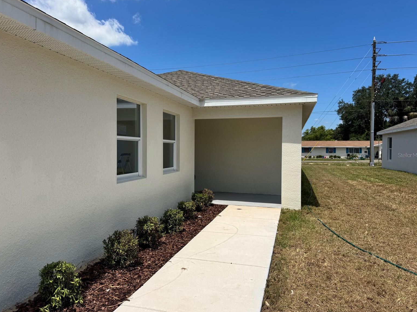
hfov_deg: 69.4
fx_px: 301
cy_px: 155
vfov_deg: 54.9
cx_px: 206
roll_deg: +0.5
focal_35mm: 25
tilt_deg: -1.4
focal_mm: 6.76
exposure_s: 1/7092
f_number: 1.78
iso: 80
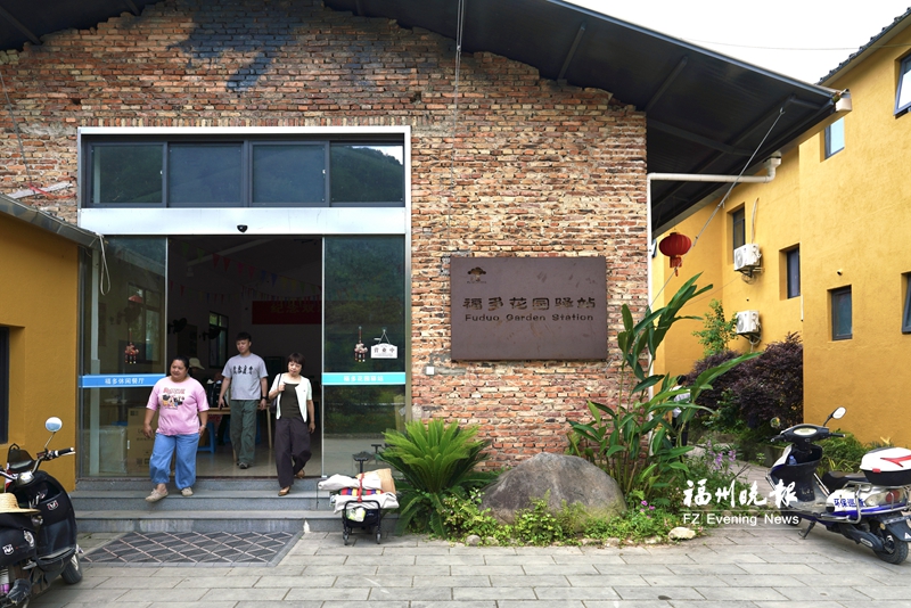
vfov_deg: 59.5
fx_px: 532
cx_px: 456
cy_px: 304
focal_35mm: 21
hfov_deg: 81.2
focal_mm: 21
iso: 100
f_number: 5
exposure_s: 1/250
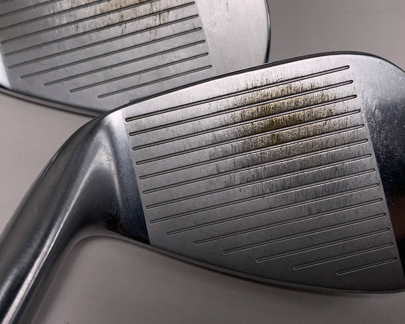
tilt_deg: -52.2
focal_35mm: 42
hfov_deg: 43.7
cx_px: 170
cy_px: 126
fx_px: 503
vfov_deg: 35.5
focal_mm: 4.25
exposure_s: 1/1332
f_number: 1.8
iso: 25
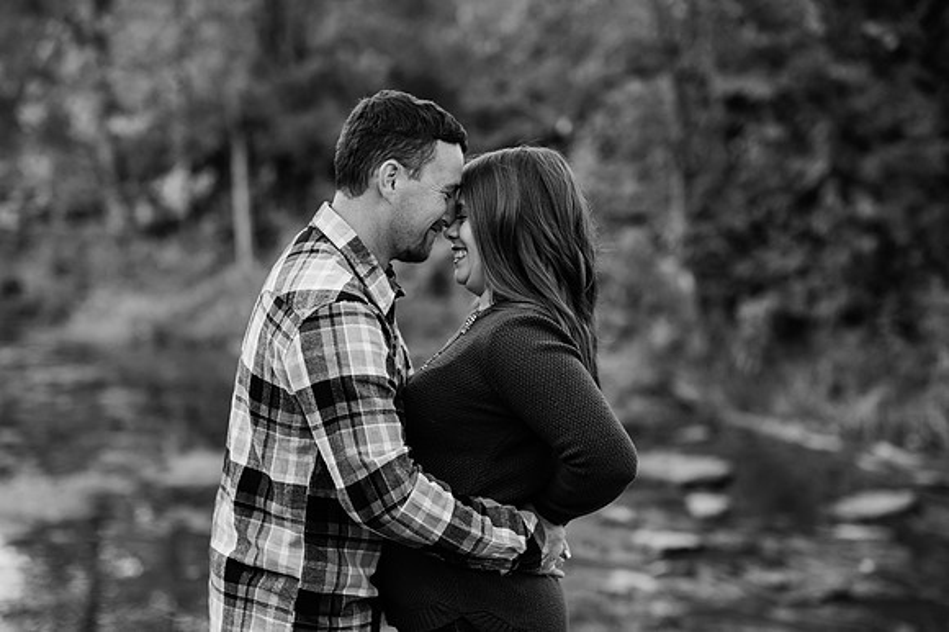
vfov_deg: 16.1
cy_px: 316
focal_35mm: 85
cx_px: 474
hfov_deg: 23.9
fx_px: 2239
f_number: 2.5
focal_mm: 85
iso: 500
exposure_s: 1/200
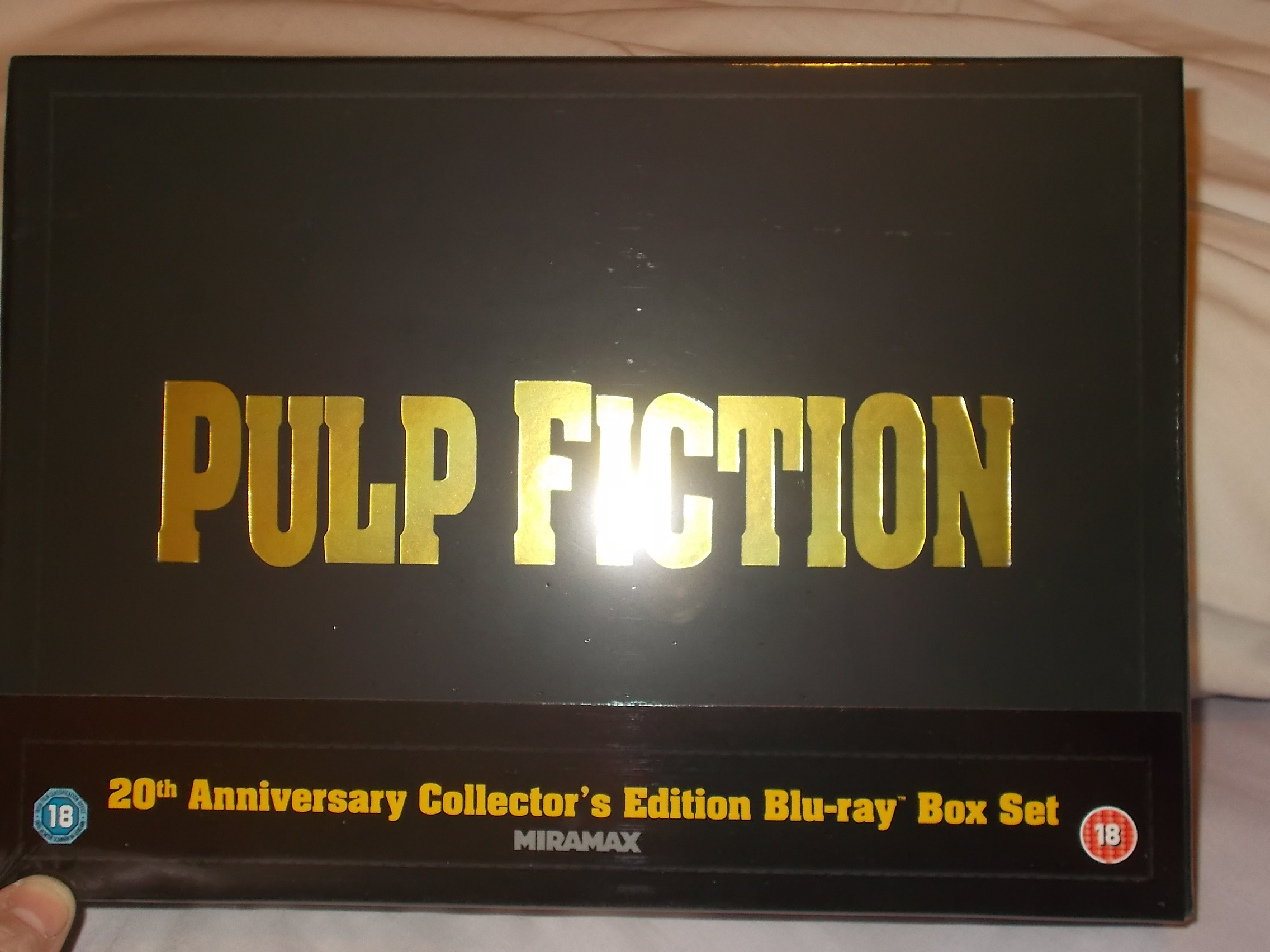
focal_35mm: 39
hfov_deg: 47.9
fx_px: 1431
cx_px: 635
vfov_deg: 36.8
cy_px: 476
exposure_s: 1/30
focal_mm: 6.9
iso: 200
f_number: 3.9
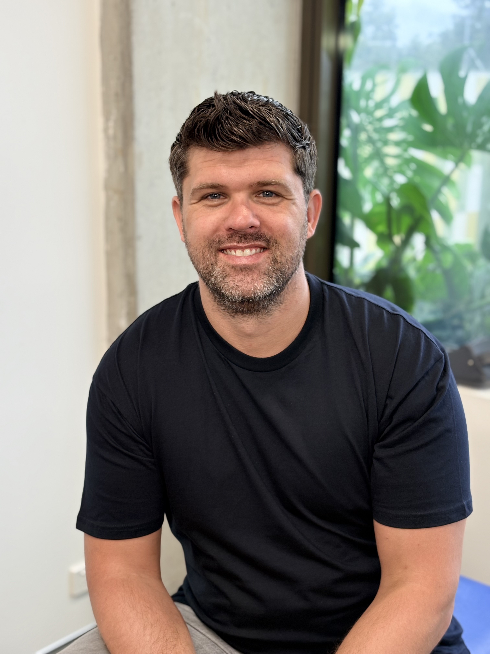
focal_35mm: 52
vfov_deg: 36.8
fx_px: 981
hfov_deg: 28.0
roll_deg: -1.0
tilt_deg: -14.5
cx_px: 245
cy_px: 327
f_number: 1.6
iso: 80
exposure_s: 1/50
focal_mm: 5.96
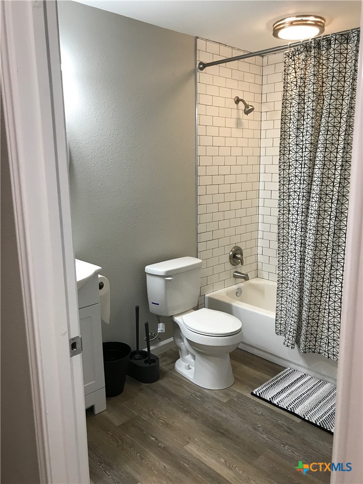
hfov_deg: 49.7
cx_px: 182
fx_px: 391
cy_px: 242
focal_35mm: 28
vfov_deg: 63.4
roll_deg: +0.0
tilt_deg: -9.2
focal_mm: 3.99
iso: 32
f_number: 1.8
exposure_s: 1/30
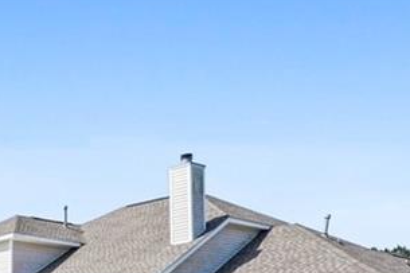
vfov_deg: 22.2
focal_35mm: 57
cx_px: -71
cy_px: 313
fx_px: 649
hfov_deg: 30.3
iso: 800
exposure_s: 1/1600
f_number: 11
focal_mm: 17
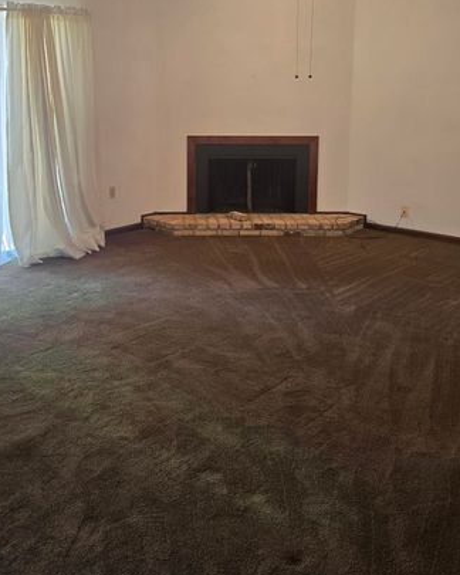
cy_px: 171
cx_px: 182
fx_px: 630
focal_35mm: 37
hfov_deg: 39.9
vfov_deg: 47.9
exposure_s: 1/120
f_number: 1.7
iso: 100
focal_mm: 6.3
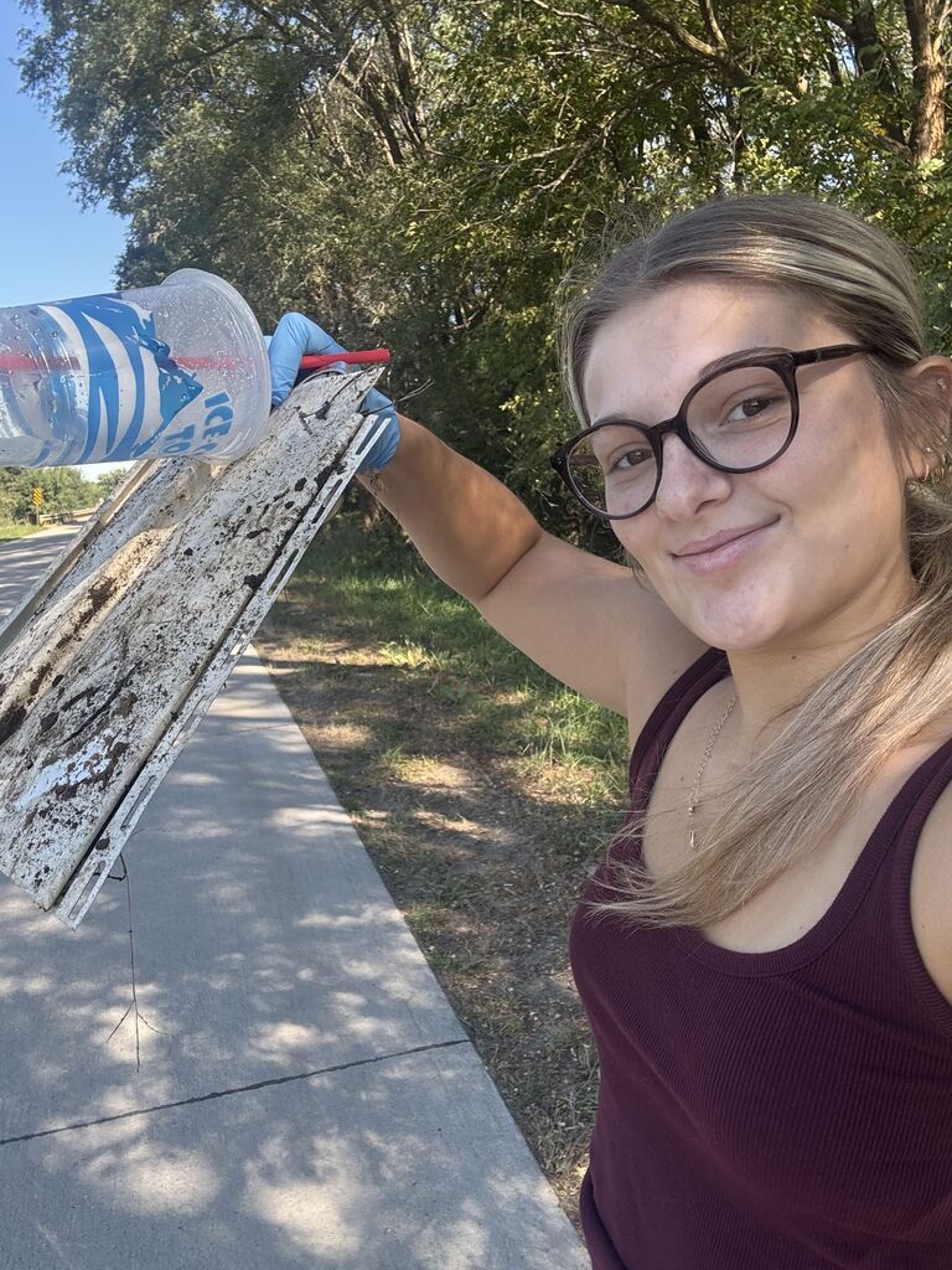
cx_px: 476
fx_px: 1100
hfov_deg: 46.8
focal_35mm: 30
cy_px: 635
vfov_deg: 60.0
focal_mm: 2.69
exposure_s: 1/172
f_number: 1.9
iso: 25
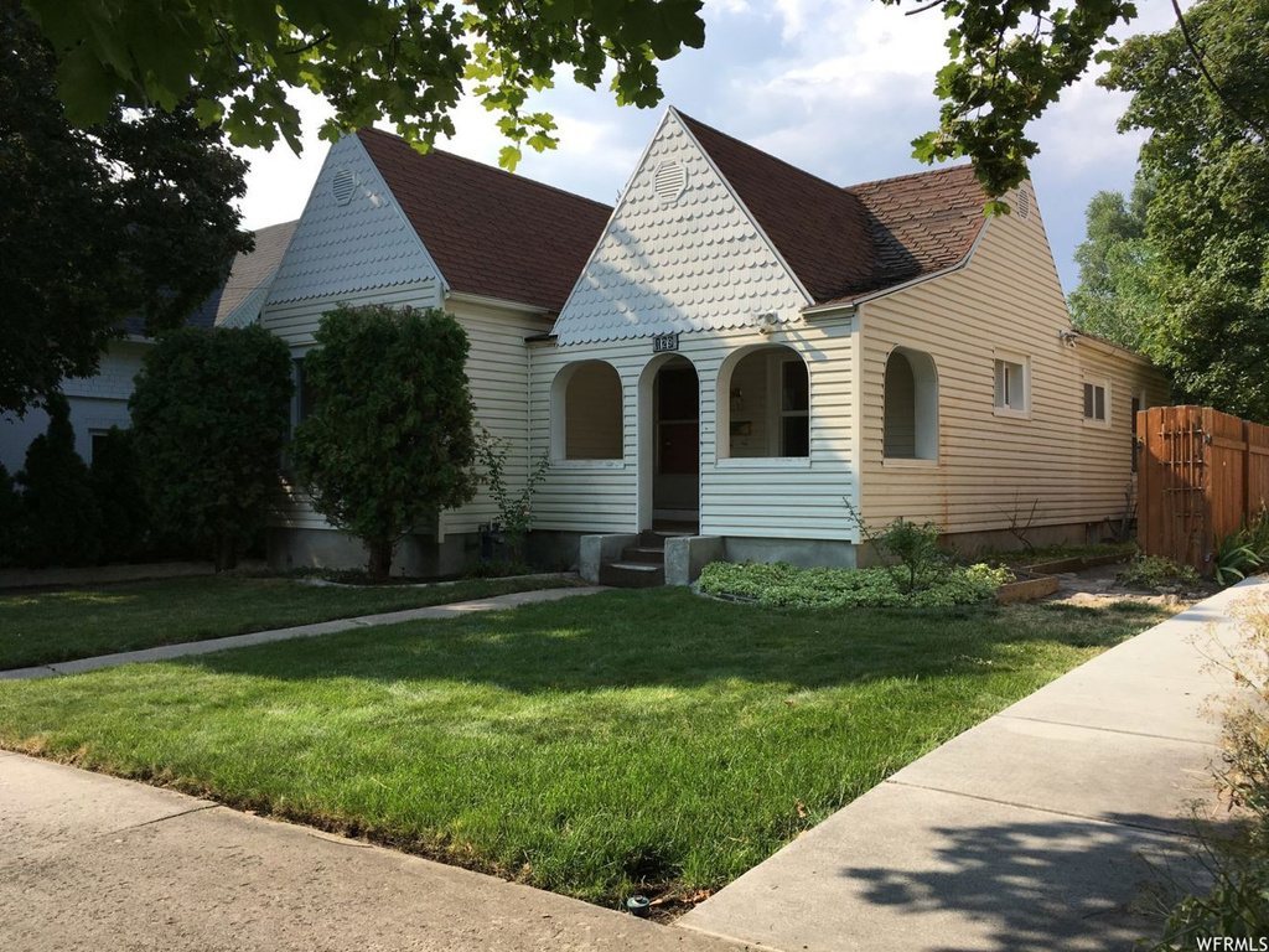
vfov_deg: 48.2
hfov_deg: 61.7
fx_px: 1063
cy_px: 476
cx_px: 634
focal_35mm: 29
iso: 25
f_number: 2.2
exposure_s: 1/1068
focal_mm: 4.15
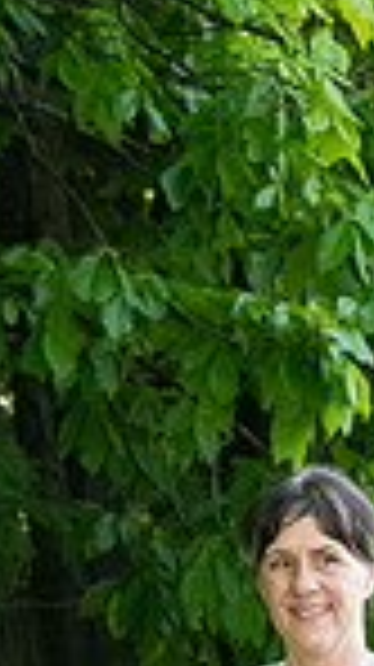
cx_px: 322
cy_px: 968
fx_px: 6909
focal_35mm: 391
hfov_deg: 3.1
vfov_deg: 5.5
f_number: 5.6
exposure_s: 1/1250
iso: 3200
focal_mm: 82
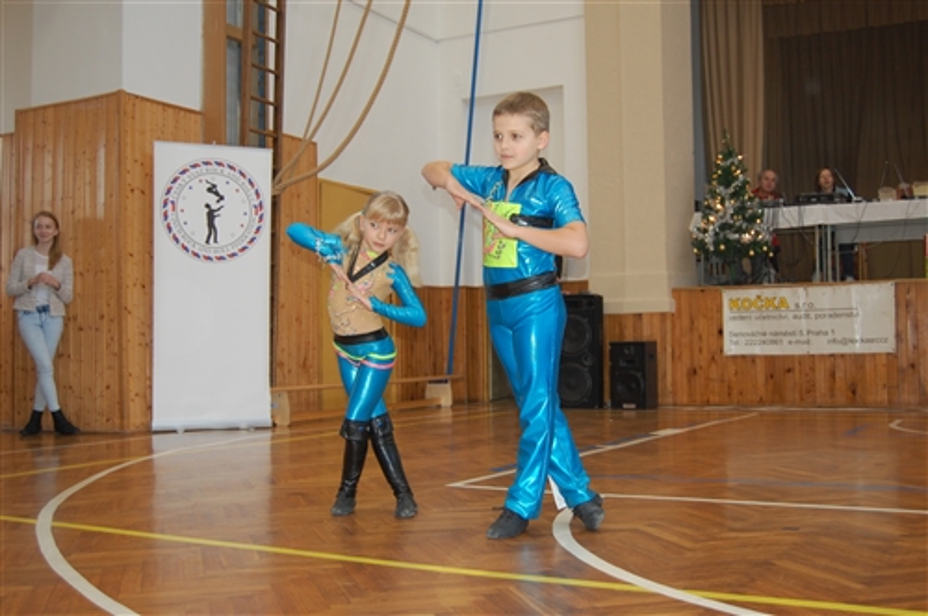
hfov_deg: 49.6
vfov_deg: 34.1
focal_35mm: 39
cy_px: 308
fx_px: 1004
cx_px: 464
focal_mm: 26
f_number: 4.2
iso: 400
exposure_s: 1/60
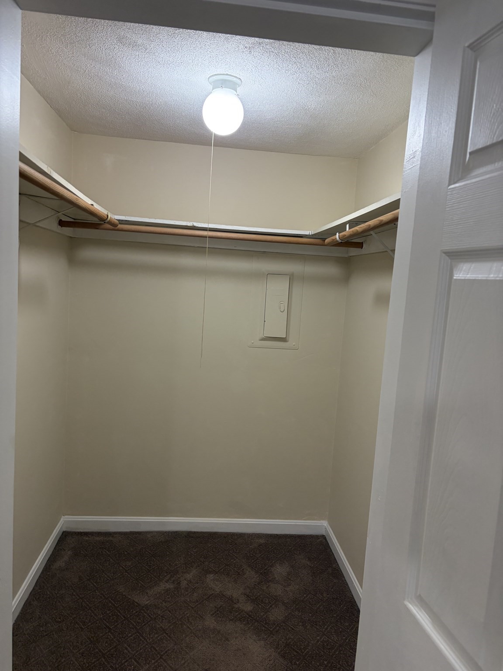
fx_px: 504
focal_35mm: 26
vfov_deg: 67.3
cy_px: 336
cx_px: 252
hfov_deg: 53.1
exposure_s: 1/60
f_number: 1.6
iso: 125
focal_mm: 5.96
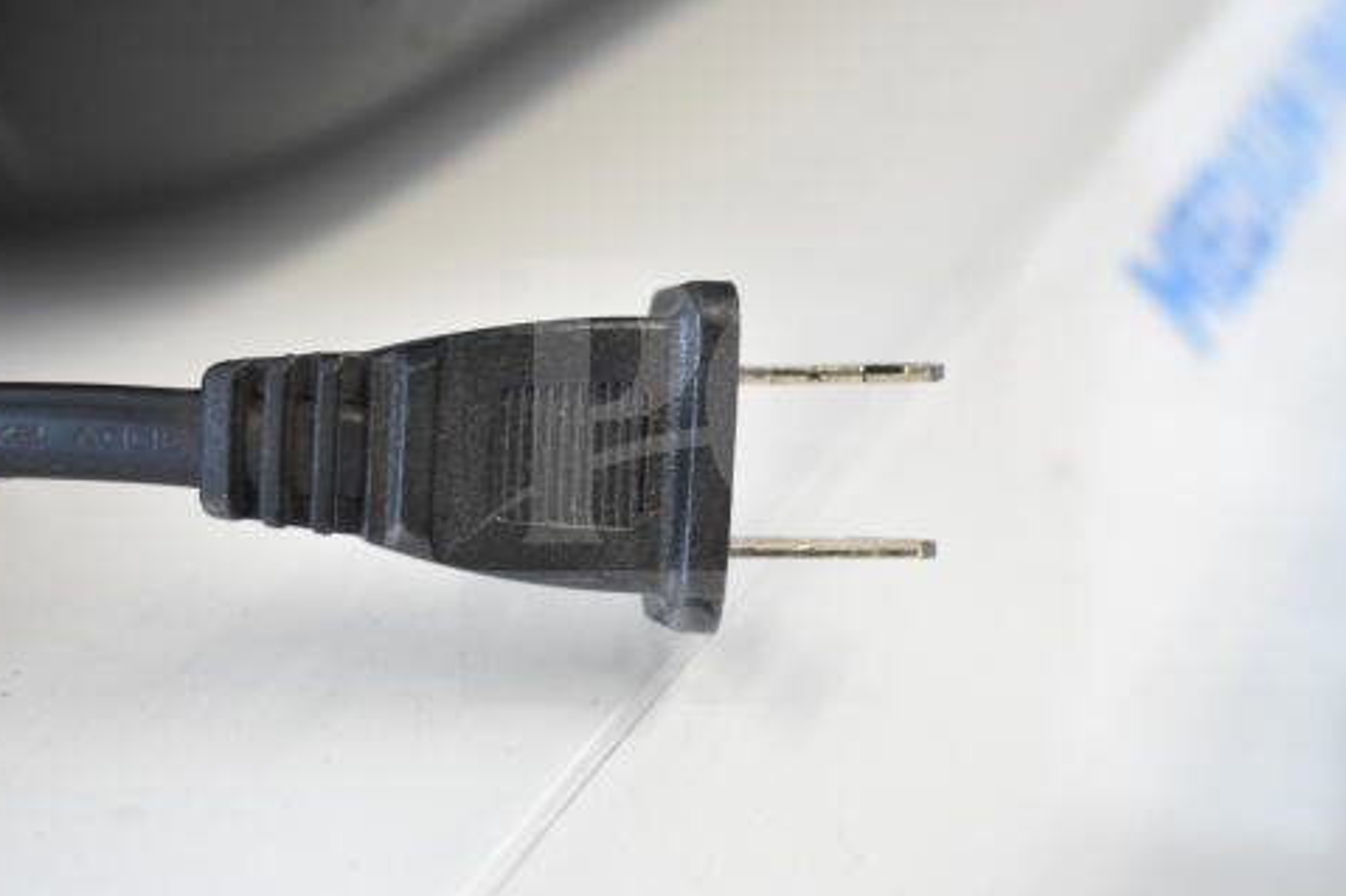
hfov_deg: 30.9
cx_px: 773
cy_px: 482
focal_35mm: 65
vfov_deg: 20.9
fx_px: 2429
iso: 1600
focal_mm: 34
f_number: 4.5
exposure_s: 1/80
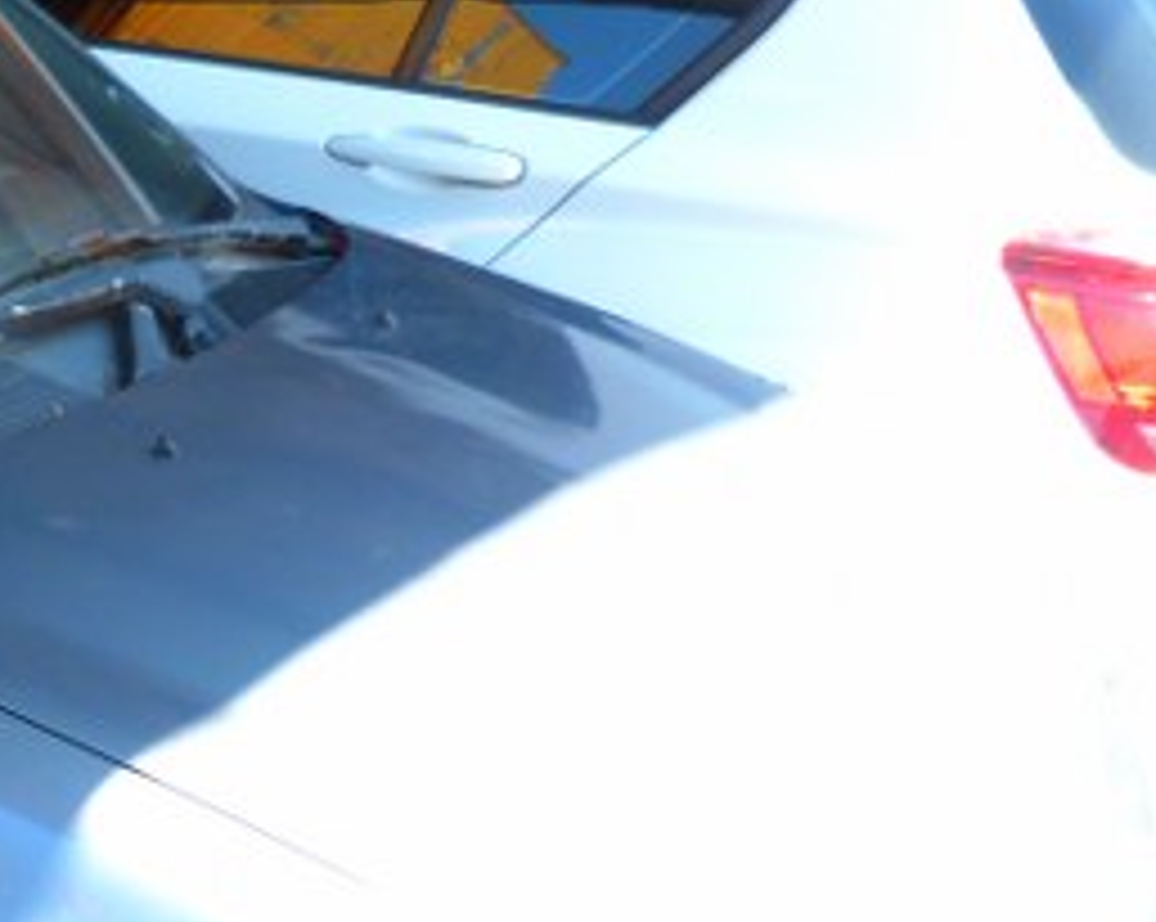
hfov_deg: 21.8
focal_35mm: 76
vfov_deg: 19.9
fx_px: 2597
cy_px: 769
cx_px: -472
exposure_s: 1/80
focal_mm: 4.5
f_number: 2.8
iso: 80
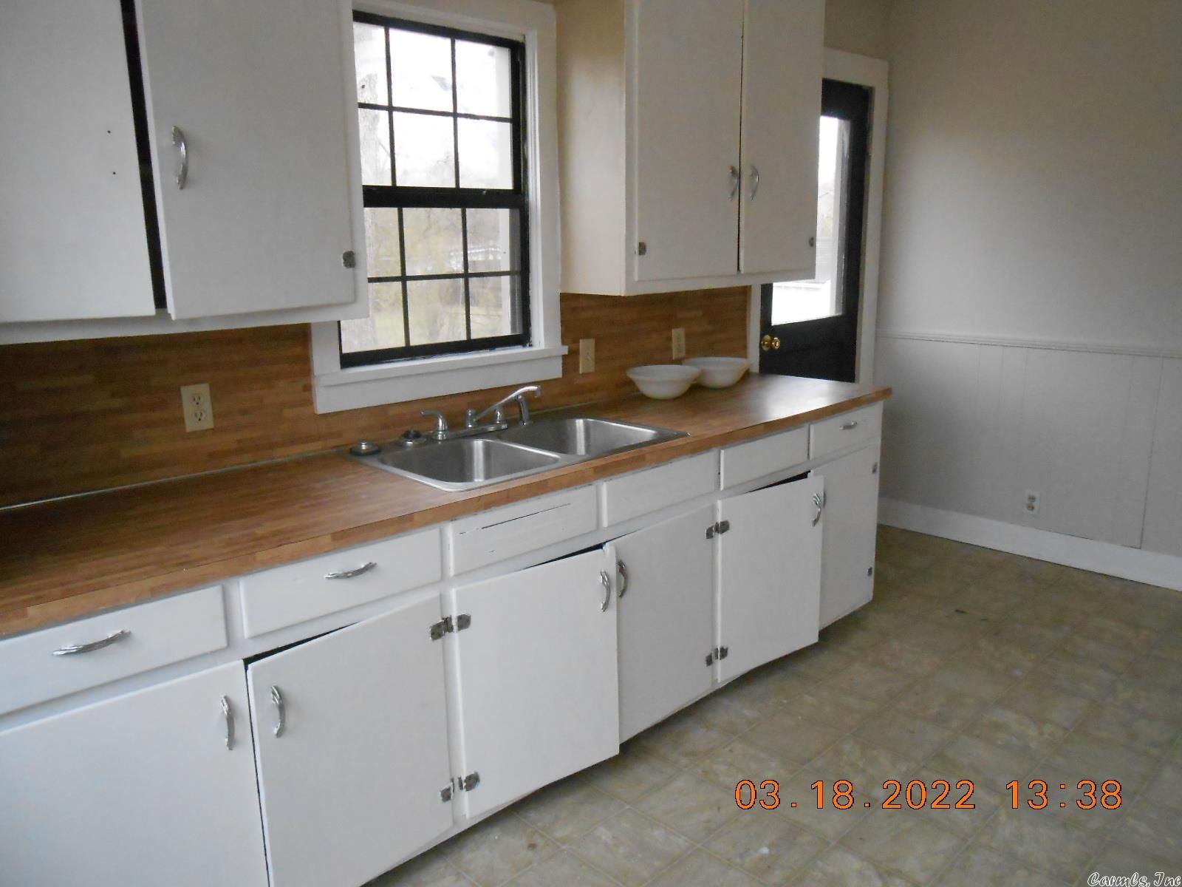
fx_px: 888
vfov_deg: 53.1
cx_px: 591
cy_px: 444
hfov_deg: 67.3
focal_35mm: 26
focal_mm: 4.6
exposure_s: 1/125
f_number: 3.5
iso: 640
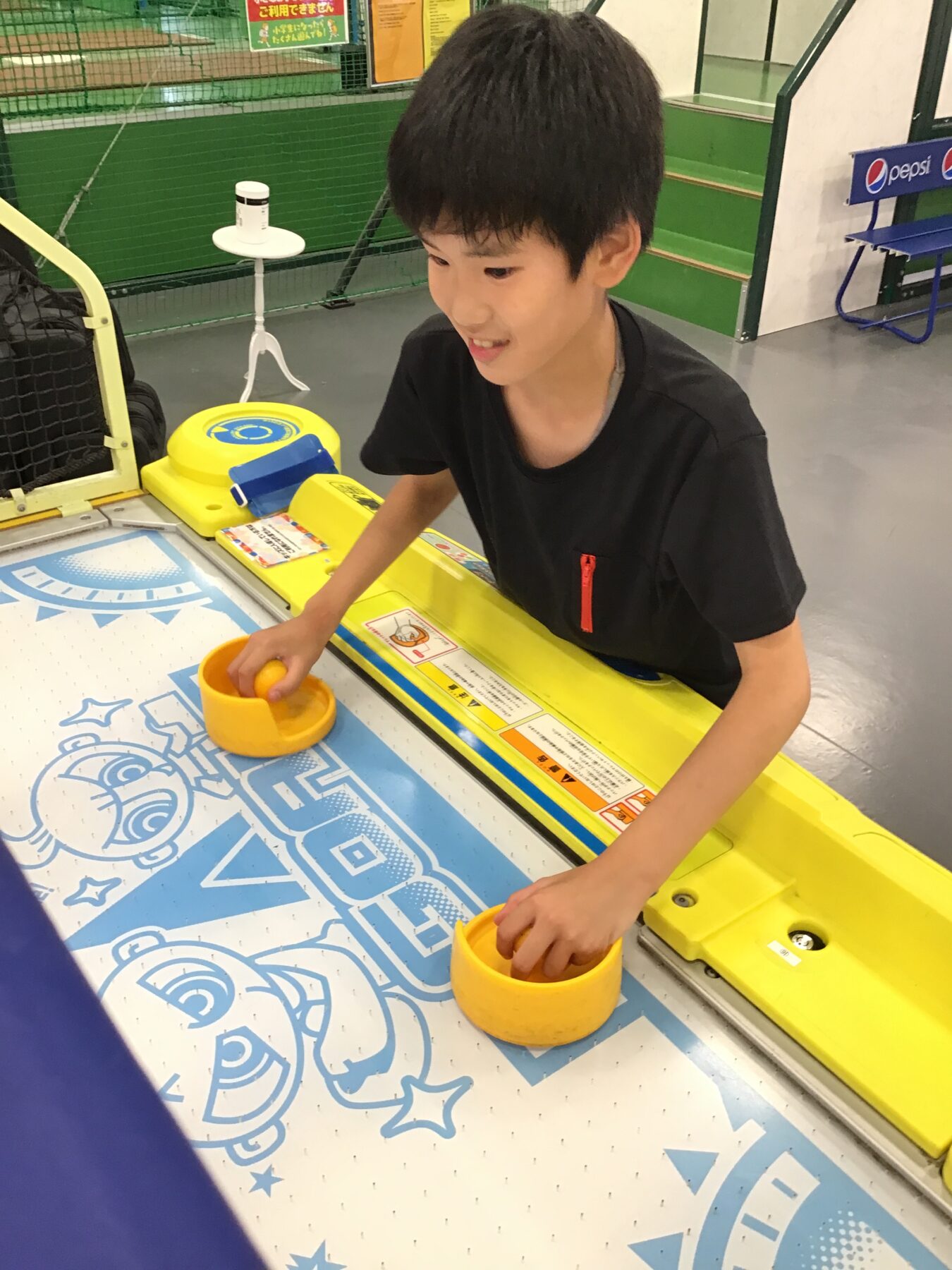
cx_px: 476
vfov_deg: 58.4
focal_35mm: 31
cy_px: 635
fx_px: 1137
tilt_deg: -36.1
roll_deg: +1.7
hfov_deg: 45.4
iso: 50
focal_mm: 3.3
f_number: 2.4
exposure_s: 1/30
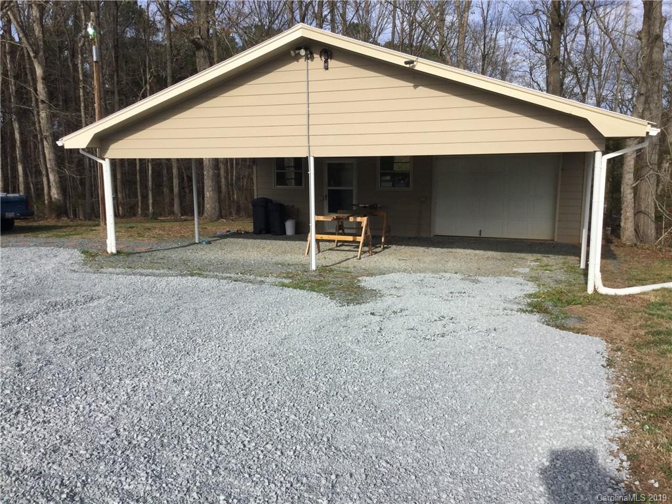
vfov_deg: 45.4
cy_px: 252
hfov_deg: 58.4
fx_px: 602
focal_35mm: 31
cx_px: 336
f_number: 2.4
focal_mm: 3.3
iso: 25
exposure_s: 1/1235
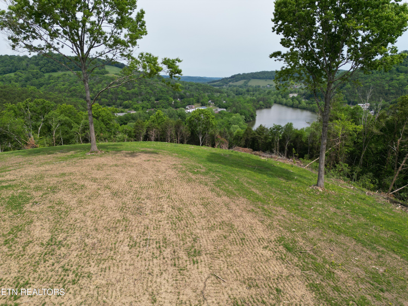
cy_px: 153
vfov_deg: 56.8
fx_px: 283
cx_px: 204
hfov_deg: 71.6
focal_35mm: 24
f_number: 1.7
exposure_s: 1/4000
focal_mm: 6.72
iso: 140
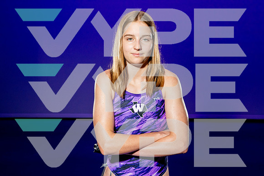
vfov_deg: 27.0
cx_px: 132
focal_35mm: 50
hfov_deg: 39.6
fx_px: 367
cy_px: 88
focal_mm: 50
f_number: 8
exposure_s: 1/250
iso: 2500
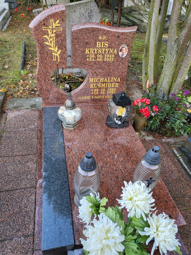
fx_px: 191
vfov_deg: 67.3
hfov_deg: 53.1
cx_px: 96
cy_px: 128
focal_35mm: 26
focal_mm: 4.25
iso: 50
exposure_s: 1/173
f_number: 1.8
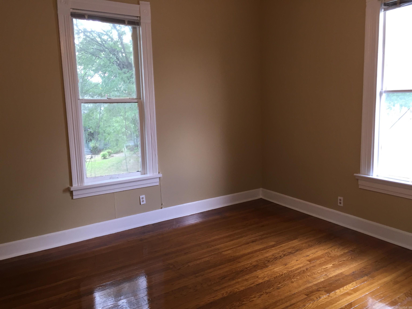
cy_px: 154
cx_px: 206
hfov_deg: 61.7
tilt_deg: -8.8
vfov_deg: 48.2
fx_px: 345
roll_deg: +1.3
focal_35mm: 29
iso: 64
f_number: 2.2
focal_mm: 4.15
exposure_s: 1/30
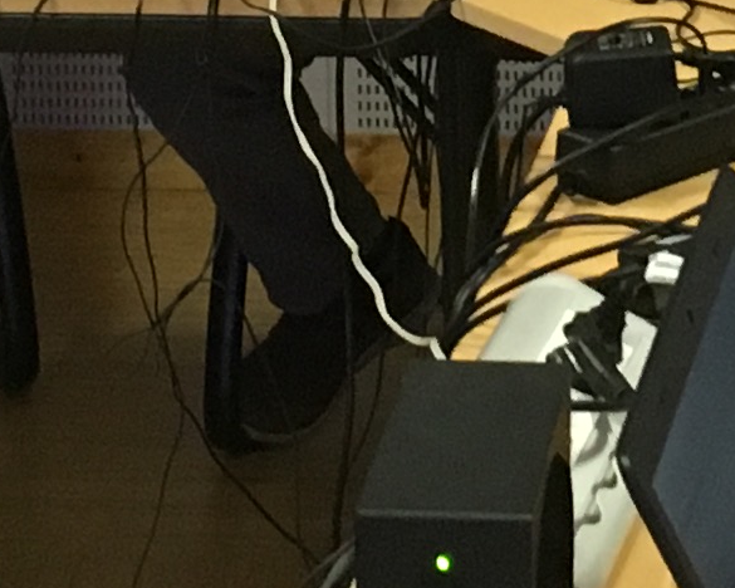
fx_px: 4242
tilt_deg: -14.1
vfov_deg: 7.8
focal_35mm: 195
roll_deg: -0.4
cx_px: 746
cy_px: -258
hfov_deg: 9.8
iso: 200
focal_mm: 4.15
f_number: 2.2
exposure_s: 1/33
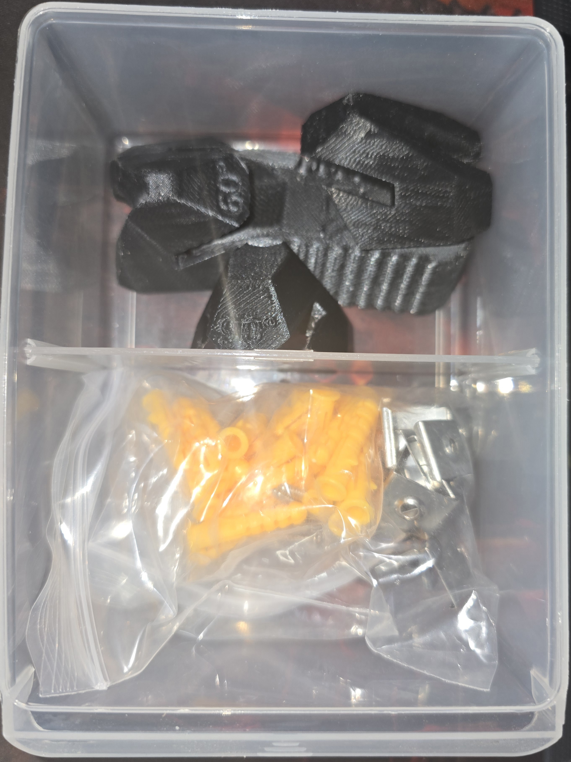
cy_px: 381
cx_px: 286
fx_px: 506
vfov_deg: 73.9
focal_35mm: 23
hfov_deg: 58.9
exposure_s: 1/41.7
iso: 100
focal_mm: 6.3
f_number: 1.7
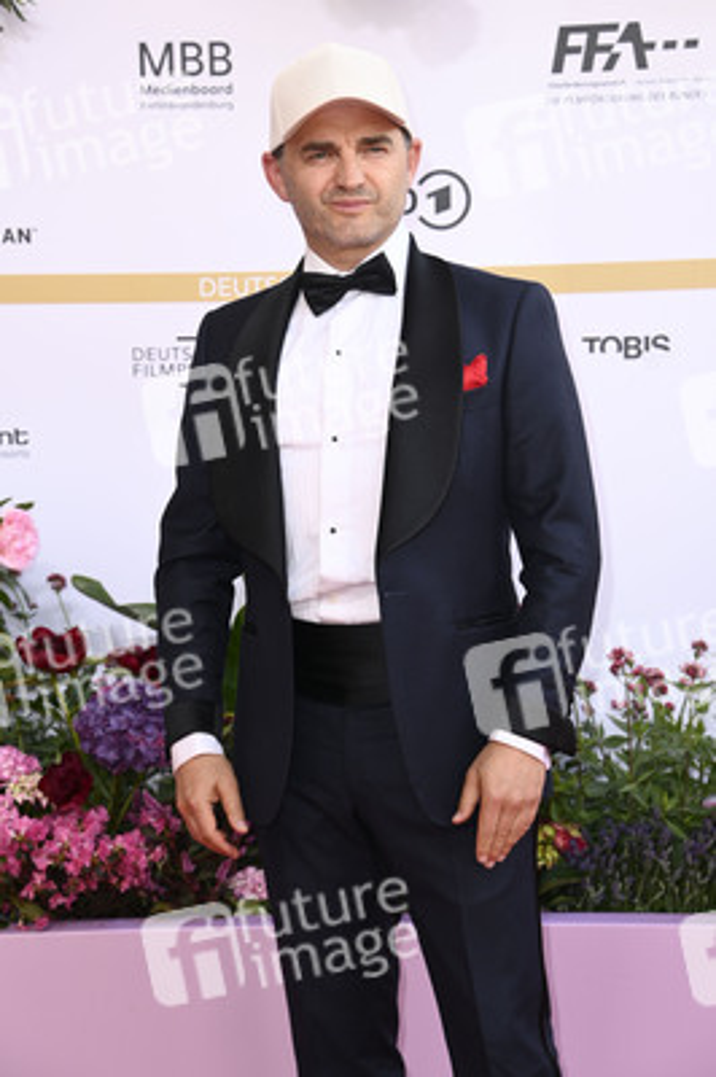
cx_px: 358
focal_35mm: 98
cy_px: 538
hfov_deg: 13.9
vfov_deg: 20.8
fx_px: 2929
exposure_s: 1/250
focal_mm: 98
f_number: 6.3
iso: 500
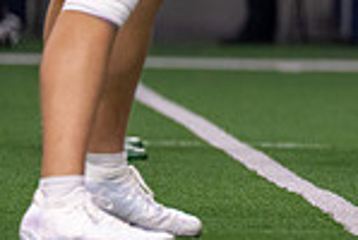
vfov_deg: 1.3
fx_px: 10741
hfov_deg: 1.9
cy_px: -7
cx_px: 836
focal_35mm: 1078
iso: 2500
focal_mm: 200
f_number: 2.8
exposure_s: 1/1000
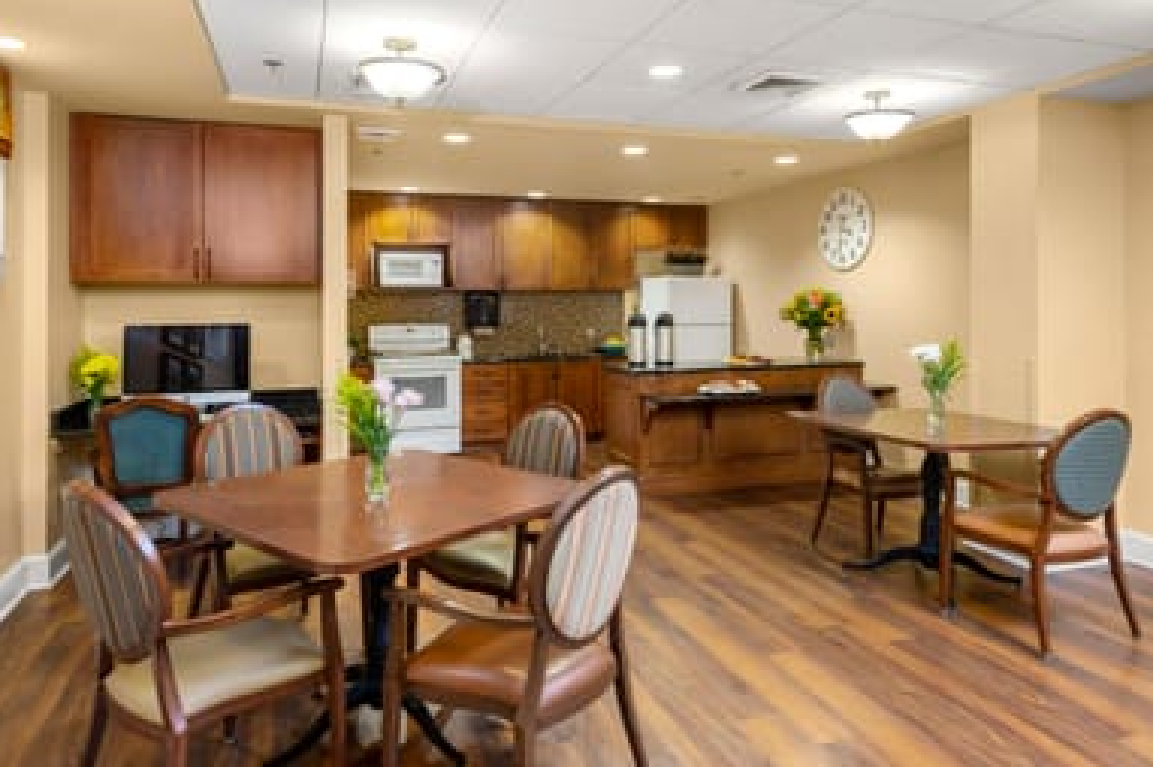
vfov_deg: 57.1
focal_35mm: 22
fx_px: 704
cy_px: 371
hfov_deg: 78.6
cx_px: 576
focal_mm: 21
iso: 320
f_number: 10
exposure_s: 1/5
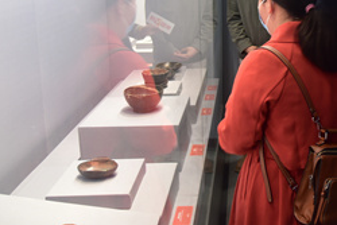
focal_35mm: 48
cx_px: 260
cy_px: 30
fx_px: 450
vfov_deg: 27.3
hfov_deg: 39.8
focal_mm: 24
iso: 1000
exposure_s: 1/8
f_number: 4
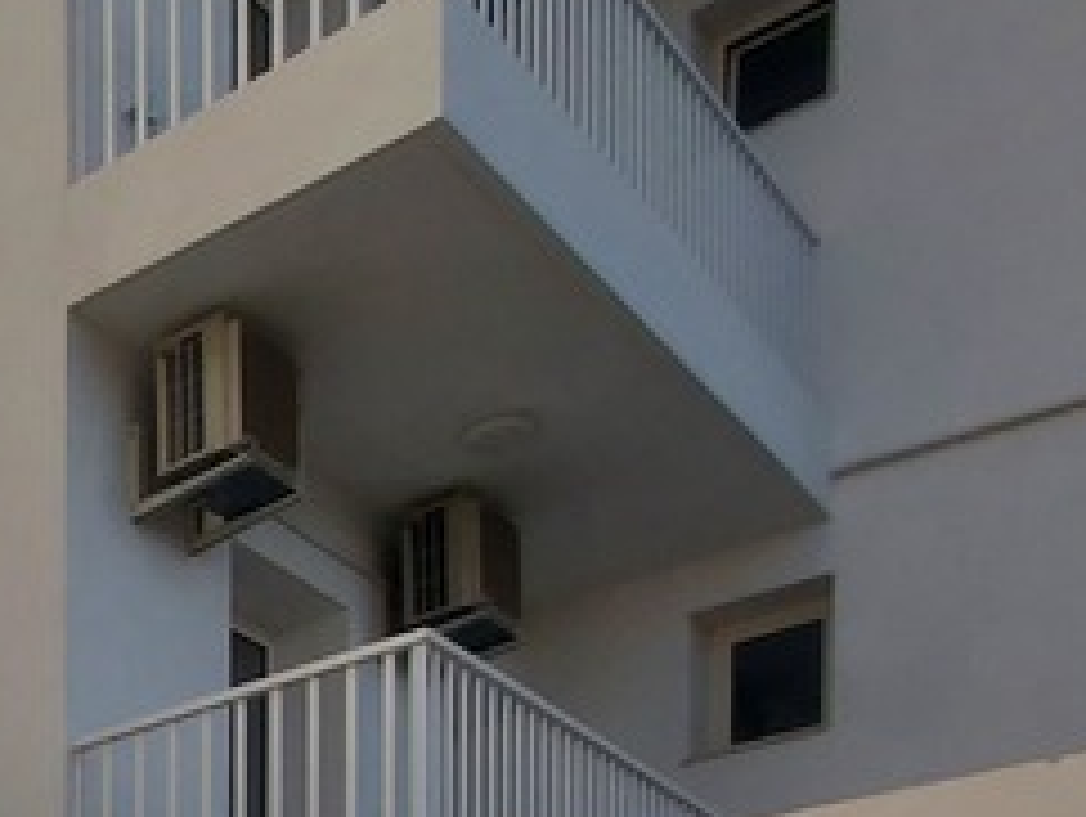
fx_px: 1727
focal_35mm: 55
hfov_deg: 22.7
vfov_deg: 19.2
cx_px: -794
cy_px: 1517
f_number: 2.2
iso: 50
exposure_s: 1/1799
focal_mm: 1.74
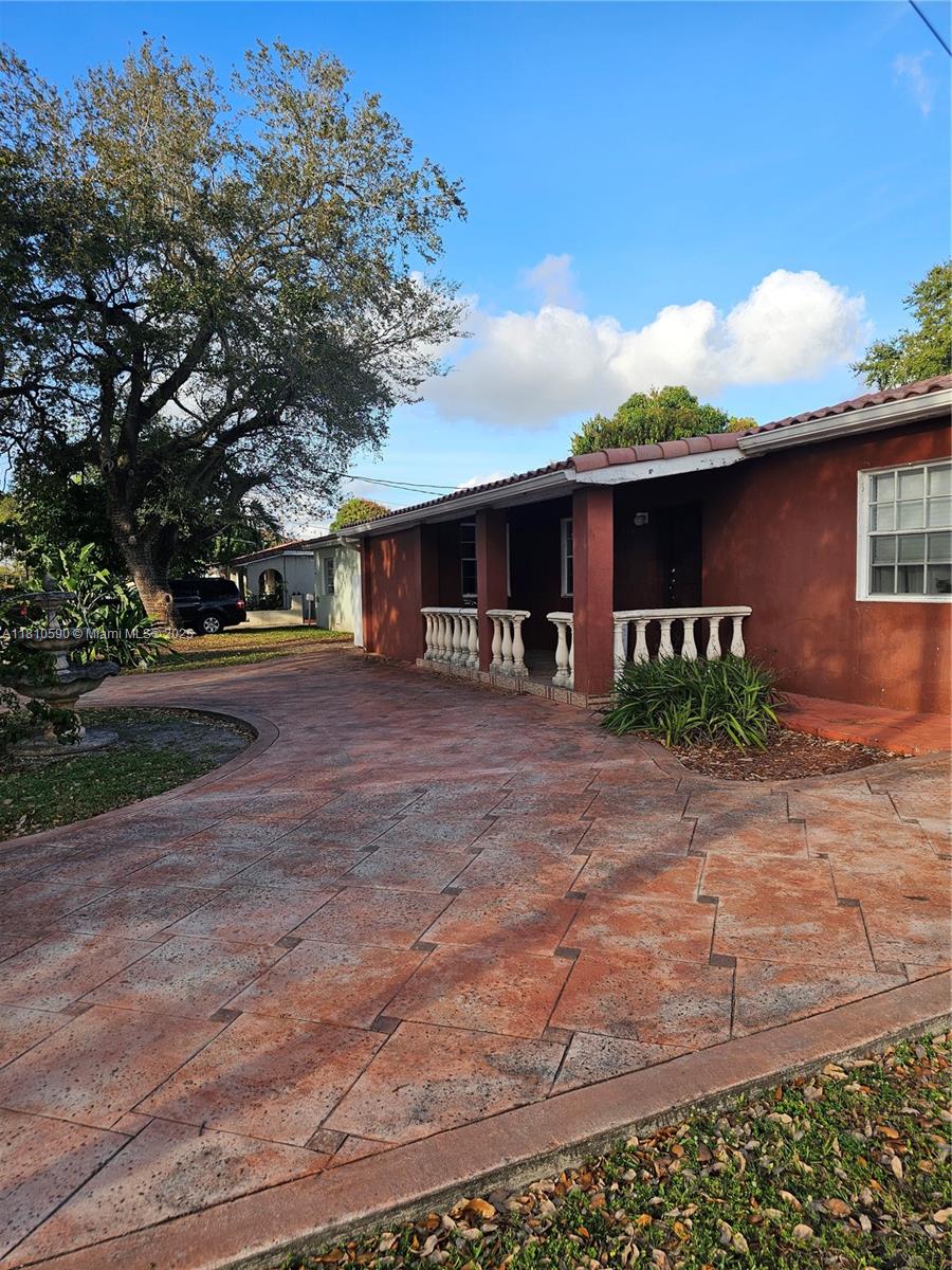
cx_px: 476
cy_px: 635
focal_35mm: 23
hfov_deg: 58.9
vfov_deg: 73.9
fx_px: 843
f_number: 1.7
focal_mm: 6.3
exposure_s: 1/315
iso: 10
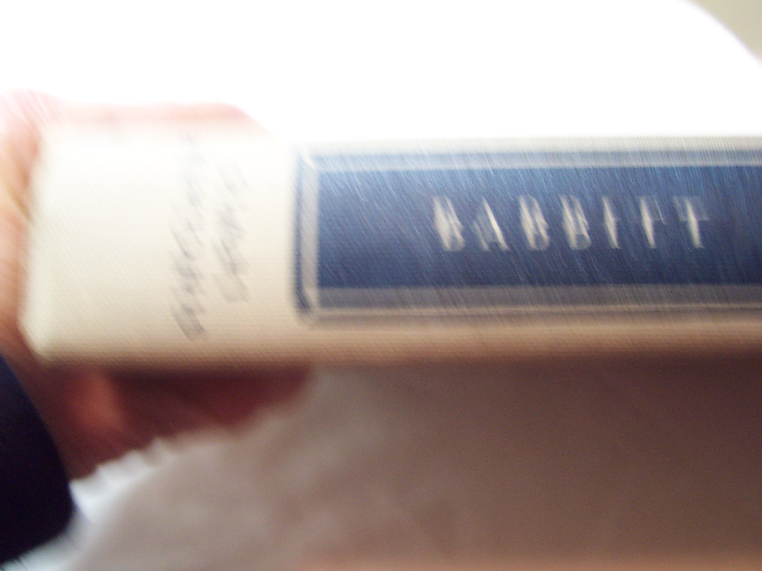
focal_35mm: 37
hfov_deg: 50.1
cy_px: 286
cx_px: 381
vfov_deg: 38.7
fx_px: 814
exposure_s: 1/8
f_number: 2.8
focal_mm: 5.6
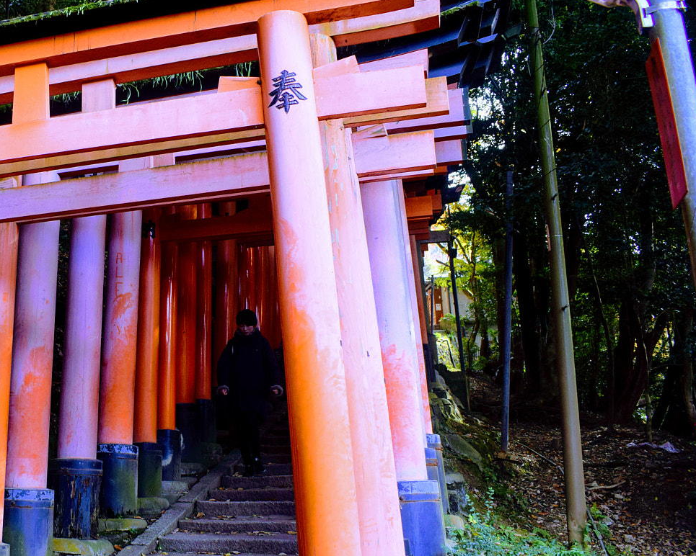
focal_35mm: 42
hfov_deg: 41.9
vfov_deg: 35.6
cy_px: 324
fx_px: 865
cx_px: 137
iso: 400
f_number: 5
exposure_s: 1/100
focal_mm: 18
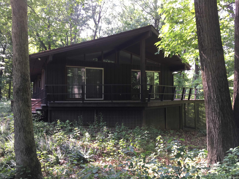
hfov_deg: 61.7
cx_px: 120
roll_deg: -0.6
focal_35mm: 29
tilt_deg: +0.0
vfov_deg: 48.2
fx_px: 200
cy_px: 90
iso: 25
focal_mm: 4.15
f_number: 2.2
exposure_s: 1/40
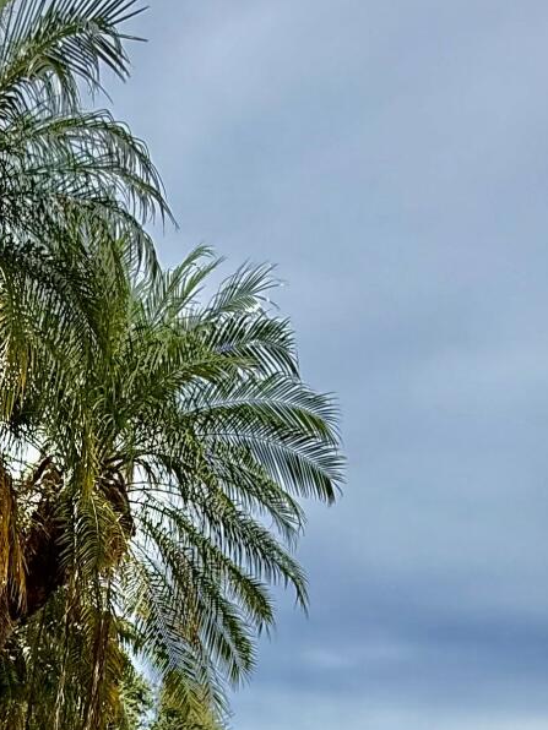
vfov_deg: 30.8
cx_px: 82
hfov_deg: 29.9
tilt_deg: +2.6
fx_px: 992
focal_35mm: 47
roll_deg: -3.3
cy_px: 968
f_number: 2.2
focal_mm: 2.22
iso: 50
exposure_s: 1/2092
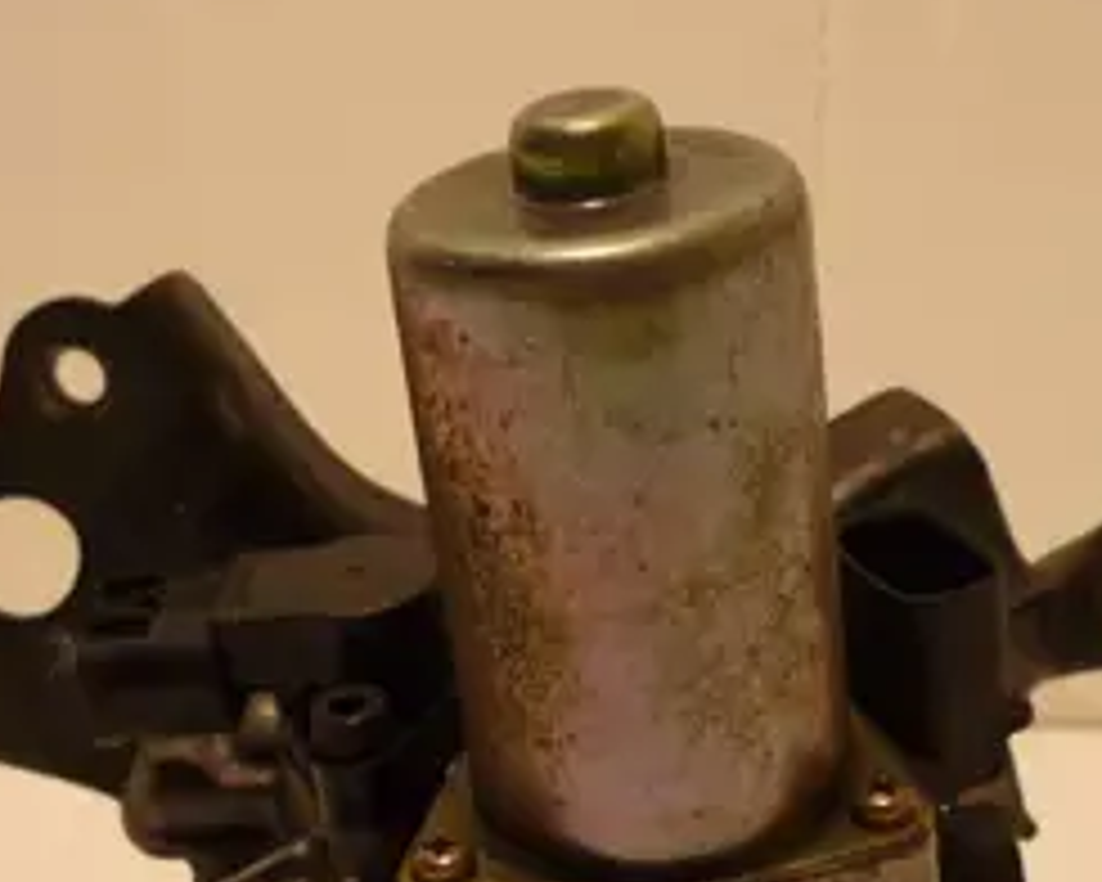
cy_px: 626
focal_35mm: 63
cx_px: 490
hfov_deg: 30.0
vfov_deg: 24.0
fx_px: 2055
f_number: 2.8
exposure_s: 1/40
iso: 80
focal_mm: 5.5
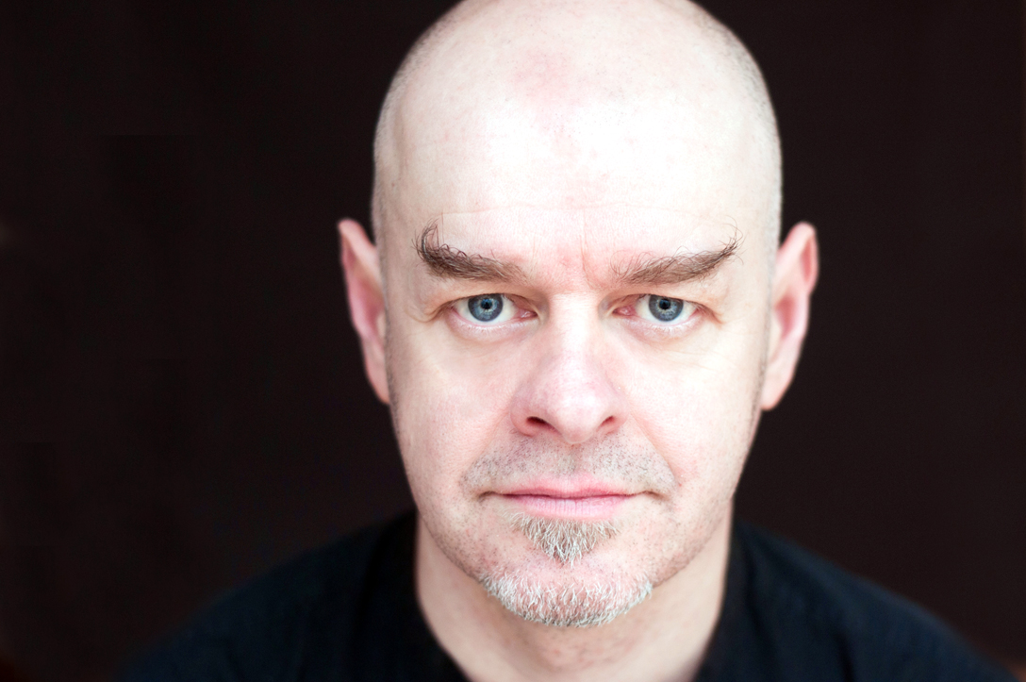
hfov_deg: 27.0
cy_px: 341
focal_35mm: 75
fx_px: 2135
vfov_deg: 18.1
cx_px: 513
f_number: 2.2
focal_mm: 50
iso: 320
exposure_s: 1/125
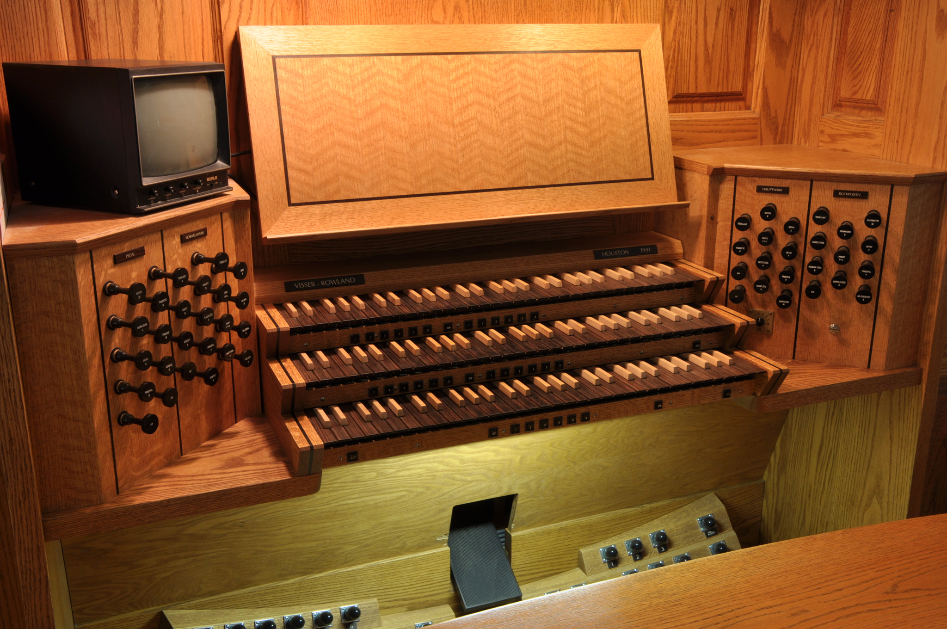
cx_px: 474
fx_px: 946
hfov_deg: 53.2
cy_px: 314
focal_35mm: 36
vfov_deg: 36.8
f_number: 11
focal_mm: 24
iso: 200
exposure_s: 2.5
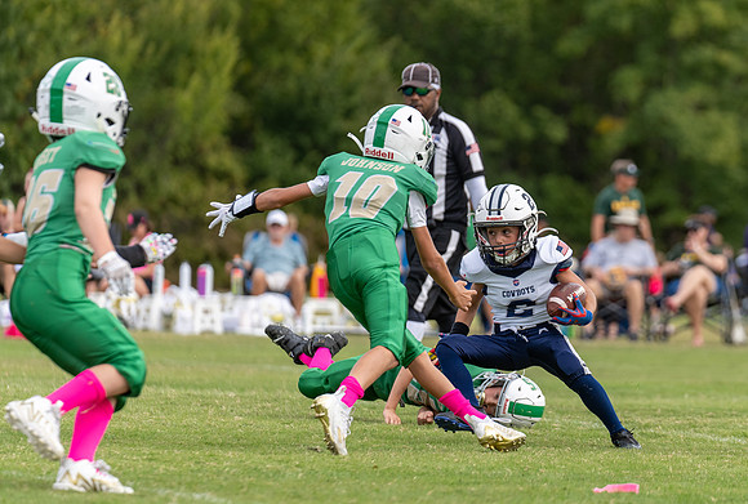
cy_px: 258
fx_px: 6505
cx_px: 576
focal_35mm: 312
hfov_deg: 6.6
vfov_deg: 4.4
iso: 200
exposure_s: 1/1250
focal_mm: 200
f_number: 3.5
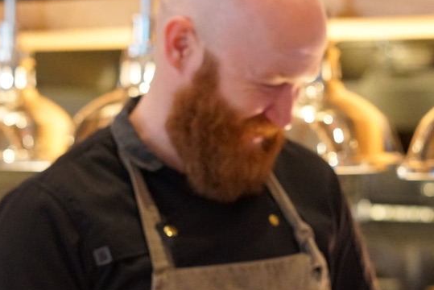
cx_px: 279
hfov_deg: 13.6
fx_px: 1821
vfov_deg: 9.1
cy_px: 230
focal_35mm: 151
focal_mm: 50
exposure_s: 1/160
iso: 6400
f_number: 2.8
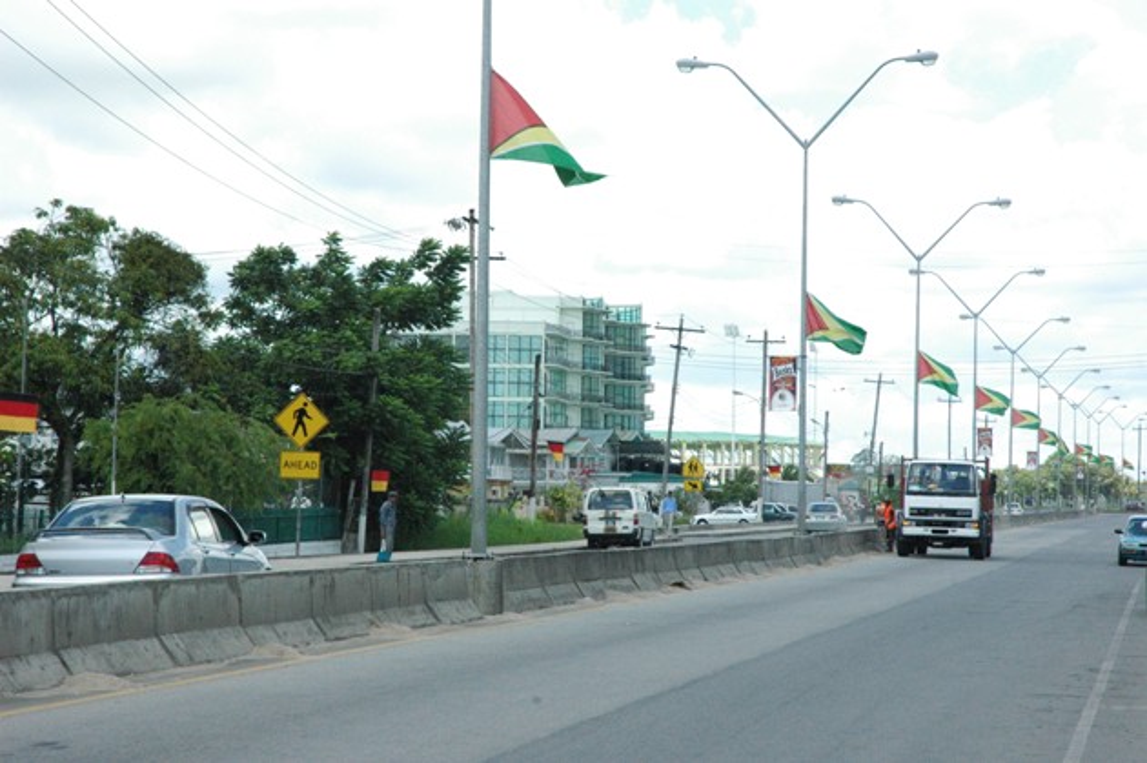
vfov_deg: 13.0
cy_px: 382
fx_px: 3343
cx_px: 574
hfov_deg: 19.5
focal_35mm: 105
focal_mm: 70
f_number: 13
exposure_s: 1/640
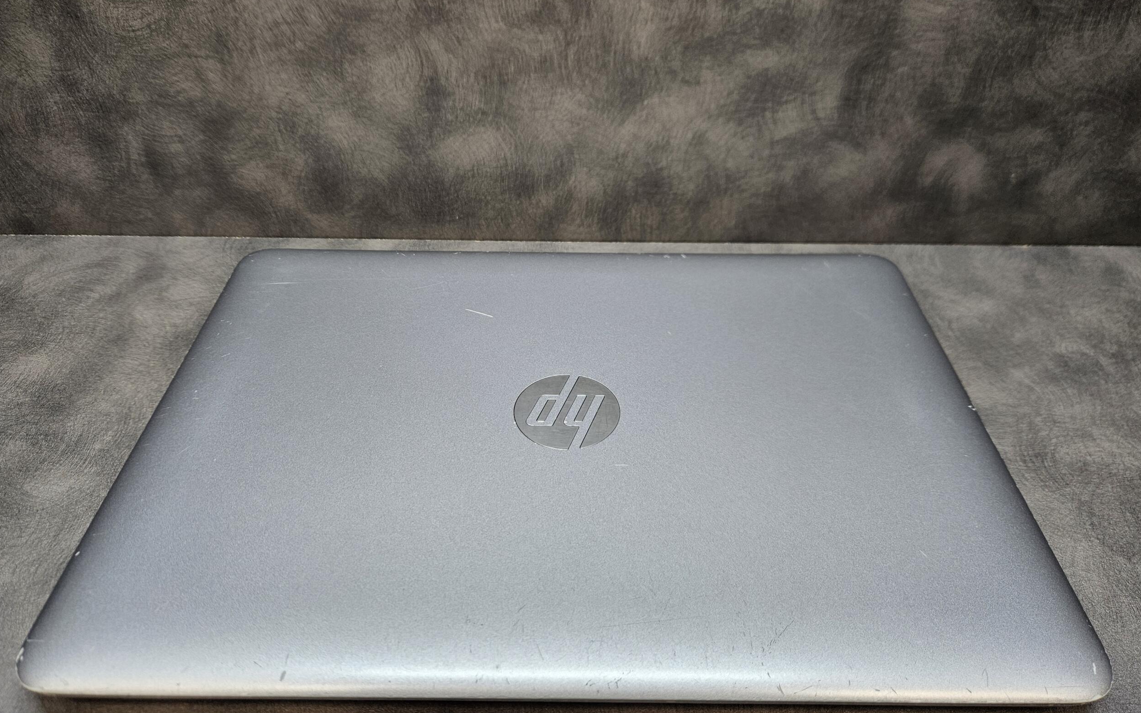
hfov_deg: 72.6
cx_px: 574
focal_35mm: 25
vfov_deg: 49.2
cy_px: 331
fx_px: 777
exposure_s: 1/100
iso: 80
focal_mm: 5.4
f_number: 1.8
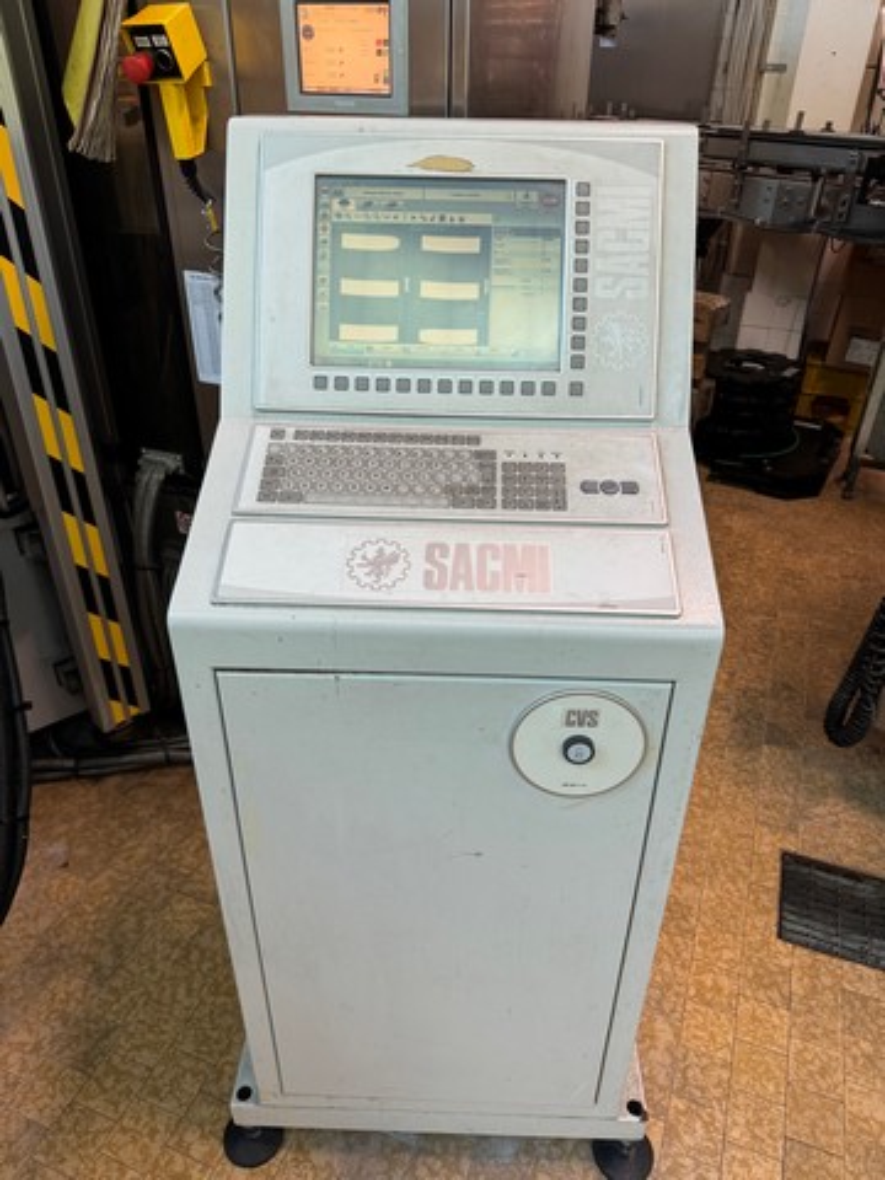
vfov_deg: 71.6
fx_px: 818
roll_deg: -2.1
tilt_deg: -32.2
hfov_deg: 56.8
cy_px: 590
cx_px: 442
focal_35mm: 24
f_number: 1.78
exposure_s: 1/100
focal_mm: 6.76
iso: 160
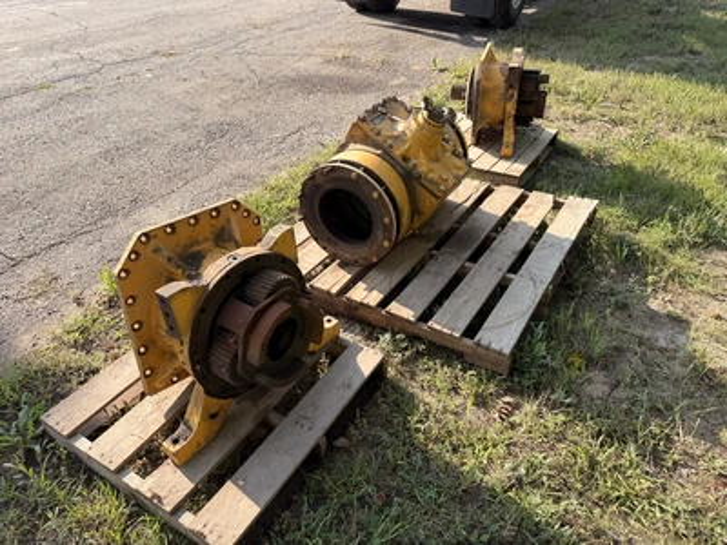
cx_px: 364
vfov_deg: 56.8
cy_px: 272
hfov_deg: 71.6
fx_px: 504
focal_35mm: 24
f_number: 1.78
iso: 80
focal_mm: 6.76
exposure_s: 1/1106
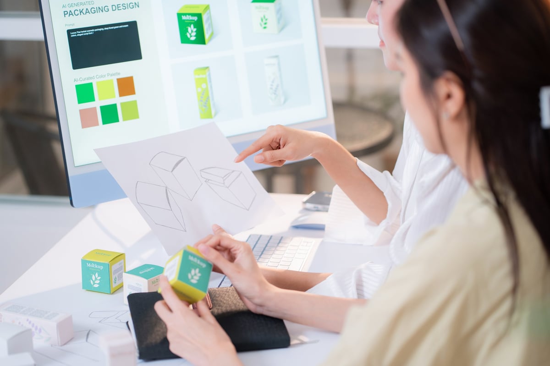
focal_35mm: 85
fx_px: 1298
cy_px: 183
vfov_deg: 16.1
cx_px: 275
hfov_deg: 23.9
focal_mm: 85
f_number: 2.8
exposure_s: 1/320
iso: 800
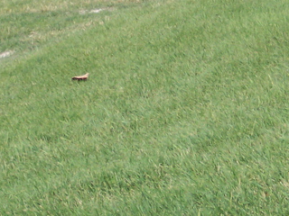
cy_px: -69
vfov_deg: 6.1
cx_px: 270
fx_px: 2029
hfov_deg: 8.1
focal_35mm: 243
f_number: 3.8
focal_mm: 16
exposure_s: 1/700
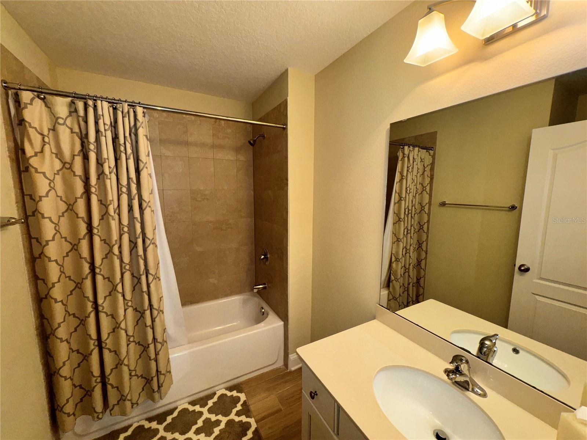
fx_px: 237
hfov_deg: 102.1
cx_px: 294
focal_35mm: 14
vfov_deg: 85.7
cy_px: 220
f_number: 2.2
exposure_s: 1/60
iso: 80
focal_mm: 2.22
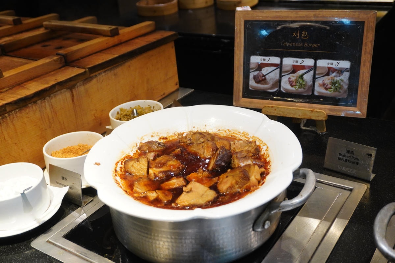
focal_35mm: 40
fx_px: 444
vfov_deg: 33.0
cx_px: 198
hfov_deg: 48.0
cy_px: 132
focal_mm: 27
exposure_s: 1/50
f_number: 4.5
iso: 1250
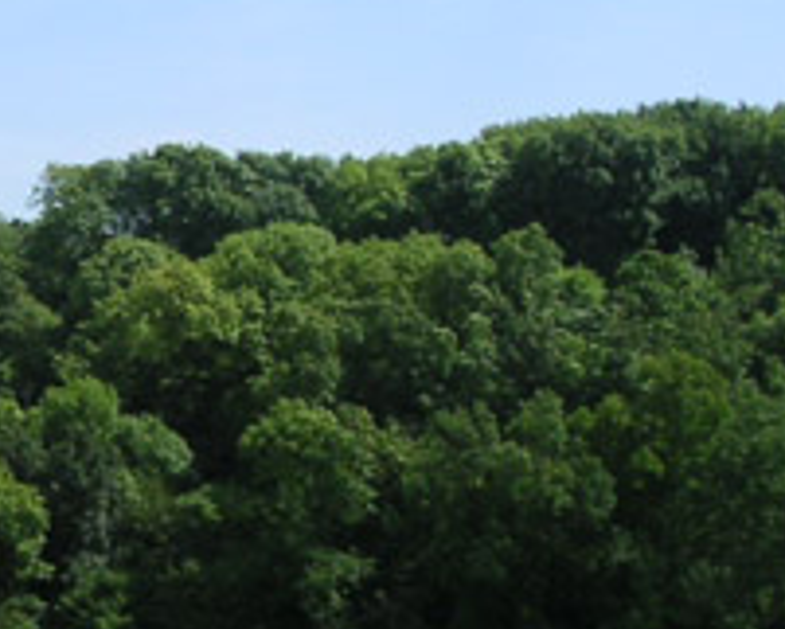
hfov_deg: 15.3
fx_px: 2789
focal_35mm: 120
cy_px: 301
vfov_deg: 12.9
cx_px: -238
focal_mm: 6
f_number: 6.7
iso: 50
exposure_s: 1/180
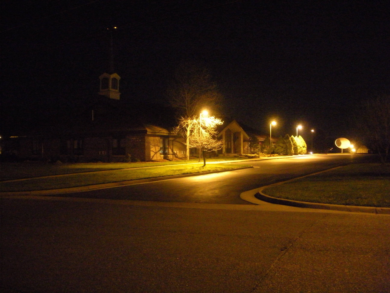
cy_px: 146
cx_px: 195
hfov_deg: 51.4
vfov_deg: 39.7
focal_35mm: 36
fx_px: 406
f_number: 3.5
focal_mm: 6.3
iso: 800
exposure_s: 1
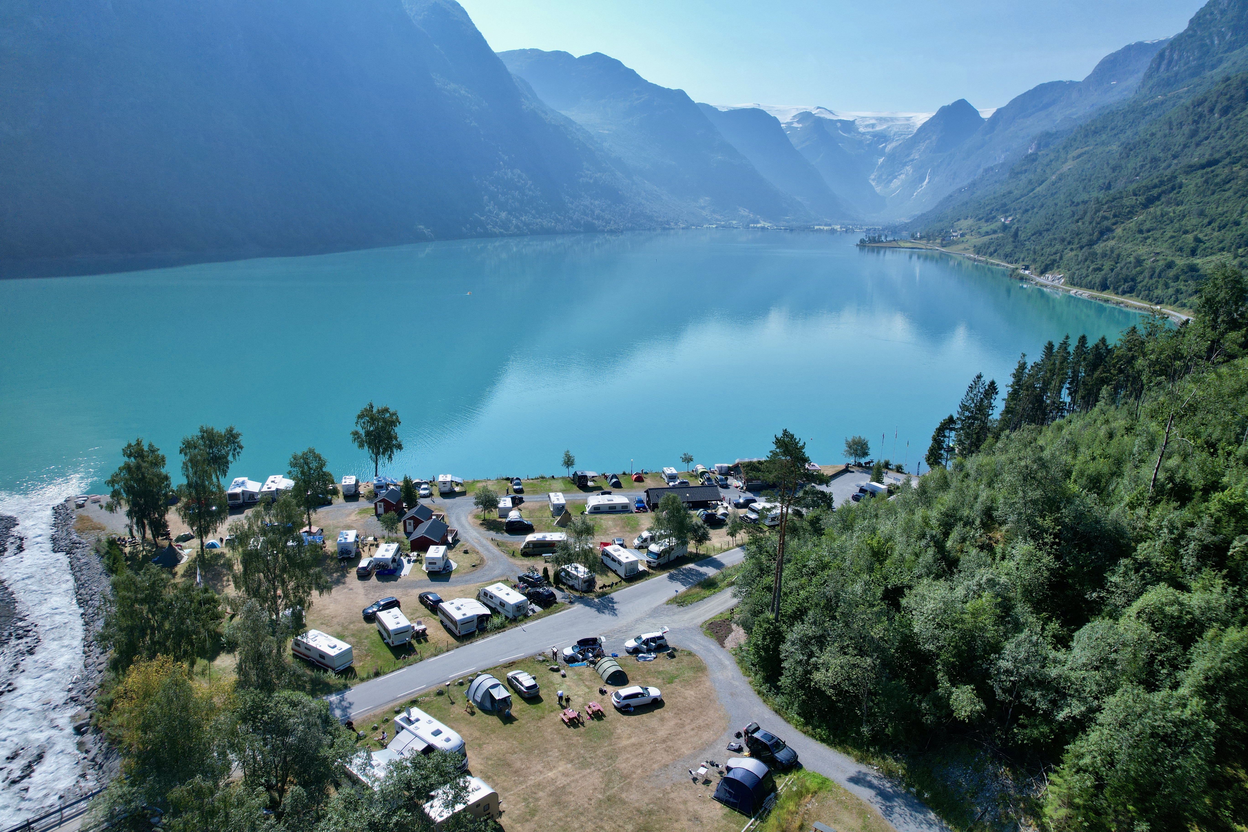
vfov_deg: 57.2
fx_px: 763
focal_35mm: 22
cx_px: 624
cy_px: 416
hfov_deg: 78.6
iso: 100
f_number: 2.8
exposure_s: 1/2500
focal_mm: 8.38
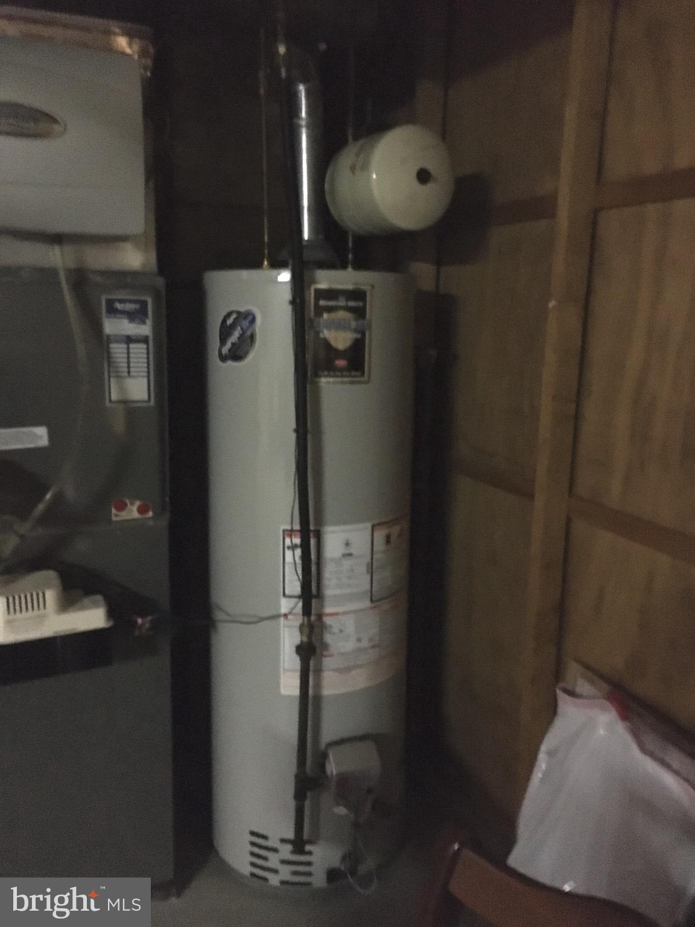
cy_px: 464
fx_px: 776
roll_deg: -0.4
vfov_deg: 61.7
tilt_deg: -11.1
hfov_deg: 48.2
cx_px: 348
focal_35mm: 29
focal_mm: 4.15
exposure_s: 1/15
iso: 2000
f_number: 2.2
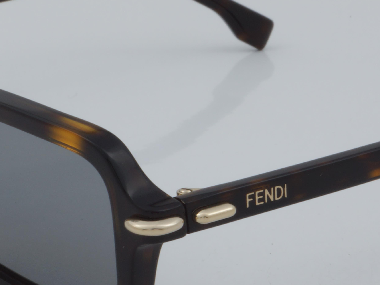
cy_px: 139
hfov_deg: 11.3
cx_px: 175
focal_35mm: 175
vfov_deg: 8.5
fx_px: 1921
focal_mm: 50
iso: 100
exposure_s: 1/4
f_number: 32
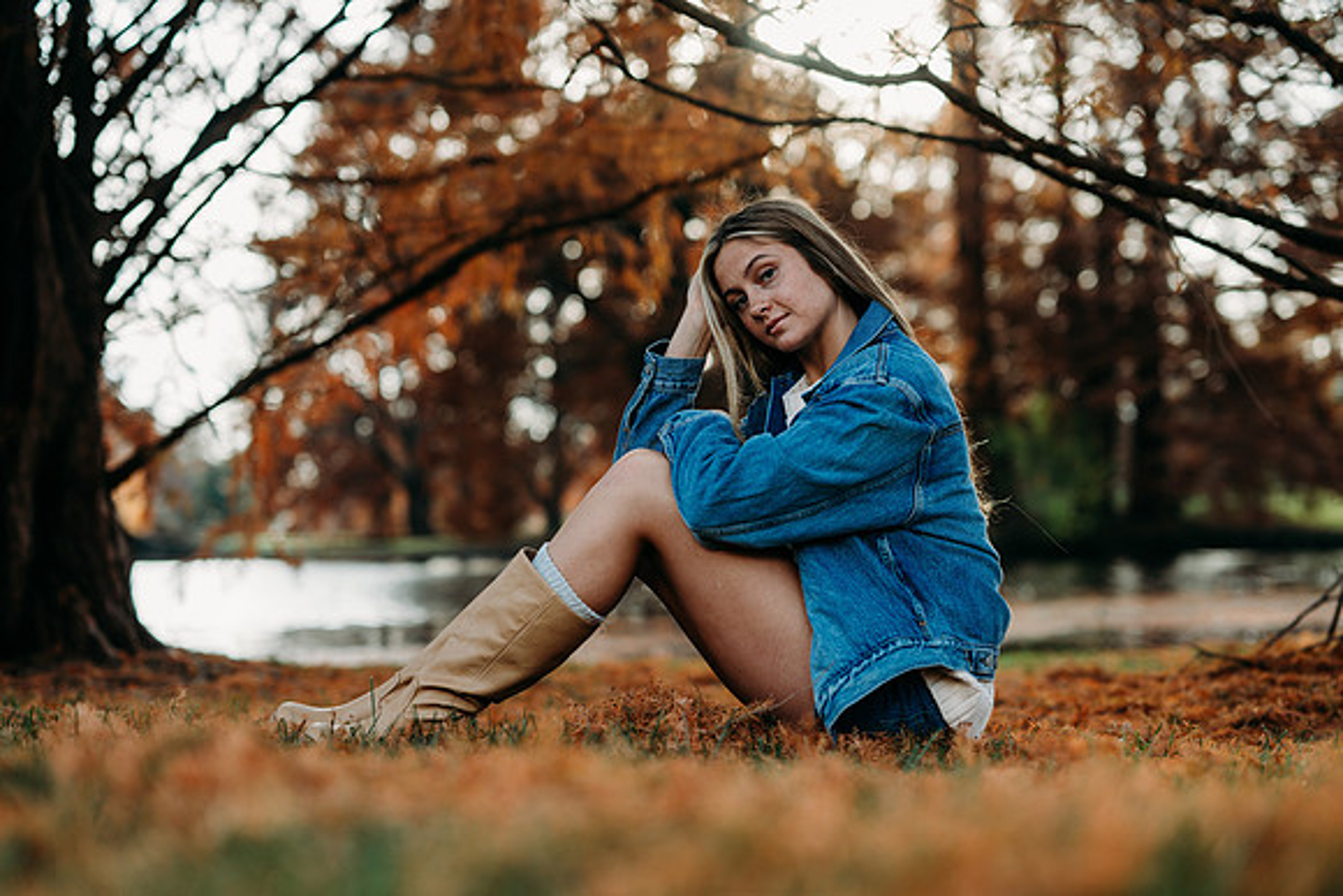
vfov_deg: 25.2
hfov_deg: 37.1
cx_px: 634
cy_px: 480
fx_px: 2001
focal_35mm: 54
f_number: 1.8
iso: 160
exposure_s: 1/1000
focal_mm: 50
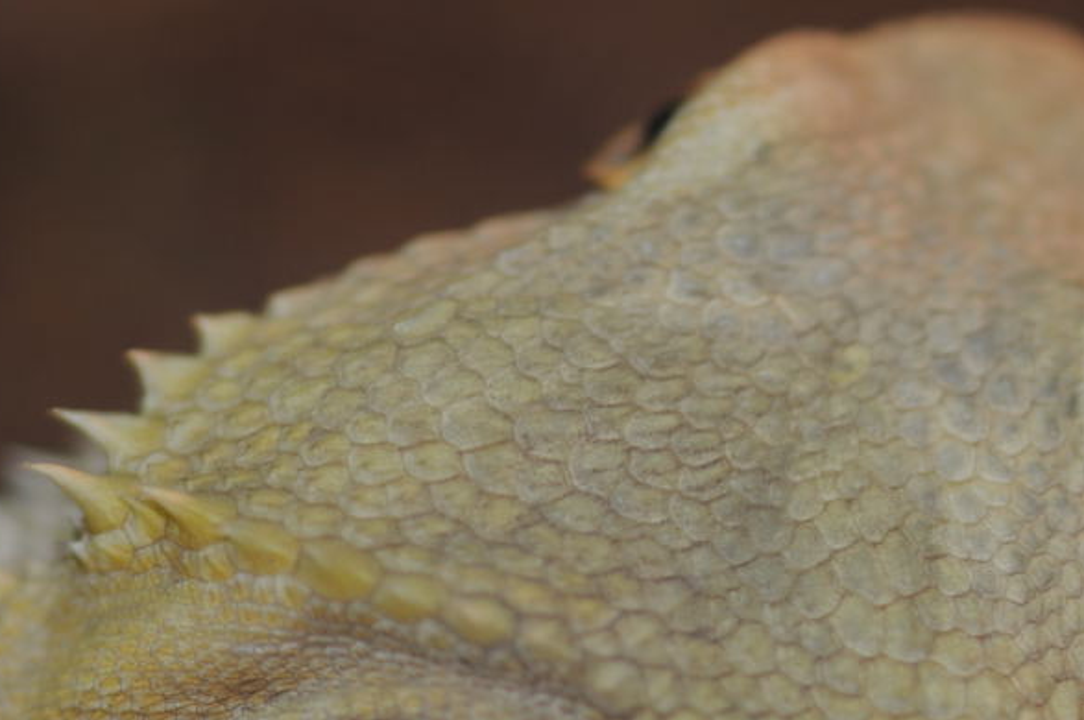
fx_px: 8267
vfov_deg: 5.0
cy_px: 582
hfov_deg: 7.5
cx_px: 741
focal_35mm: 275
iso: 200
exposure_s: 1/60
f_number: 3.3
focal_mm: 105
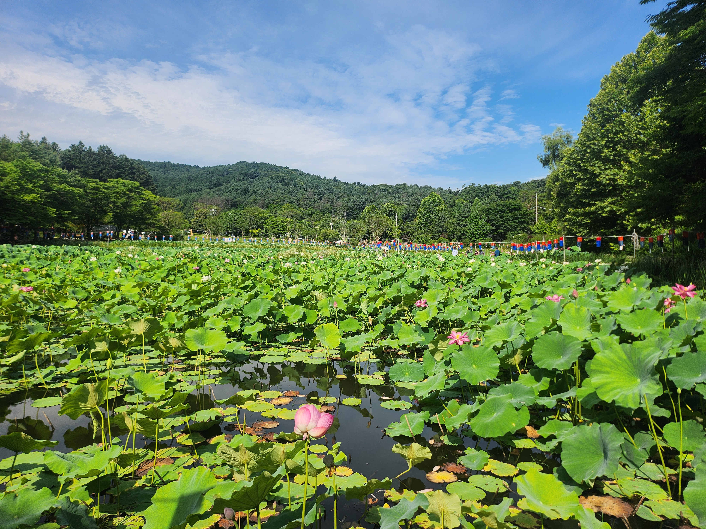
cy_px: 264
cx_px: 353
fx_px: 489
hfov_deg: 71.6
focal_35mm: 24
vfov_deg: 56.8
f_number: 1.8
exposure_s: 1/3143
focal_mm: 5
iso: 50
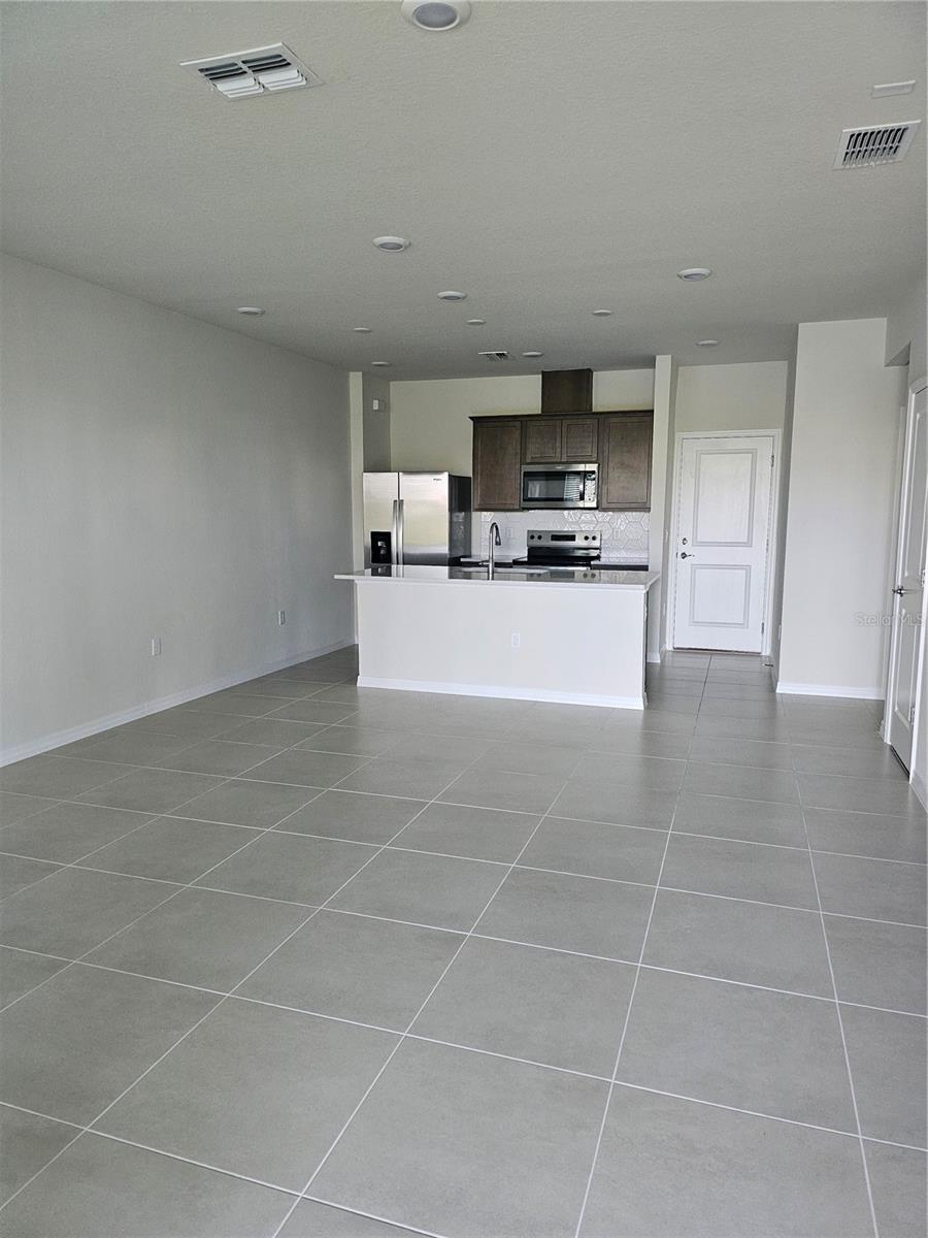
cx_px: 464
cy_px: 619
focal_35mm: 23
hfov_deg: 58.9
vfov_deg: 73.9
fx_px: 822
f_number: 1.7
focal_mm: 6.3
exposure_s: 1/240
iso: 800
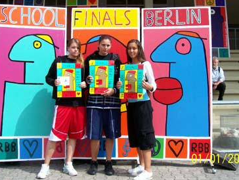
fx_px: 290
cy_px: 77
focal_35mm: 42
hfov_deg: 44.7
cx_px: 119
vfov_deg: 34.4
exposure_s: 1/336
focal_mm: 5.6
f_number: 5.1
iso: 80
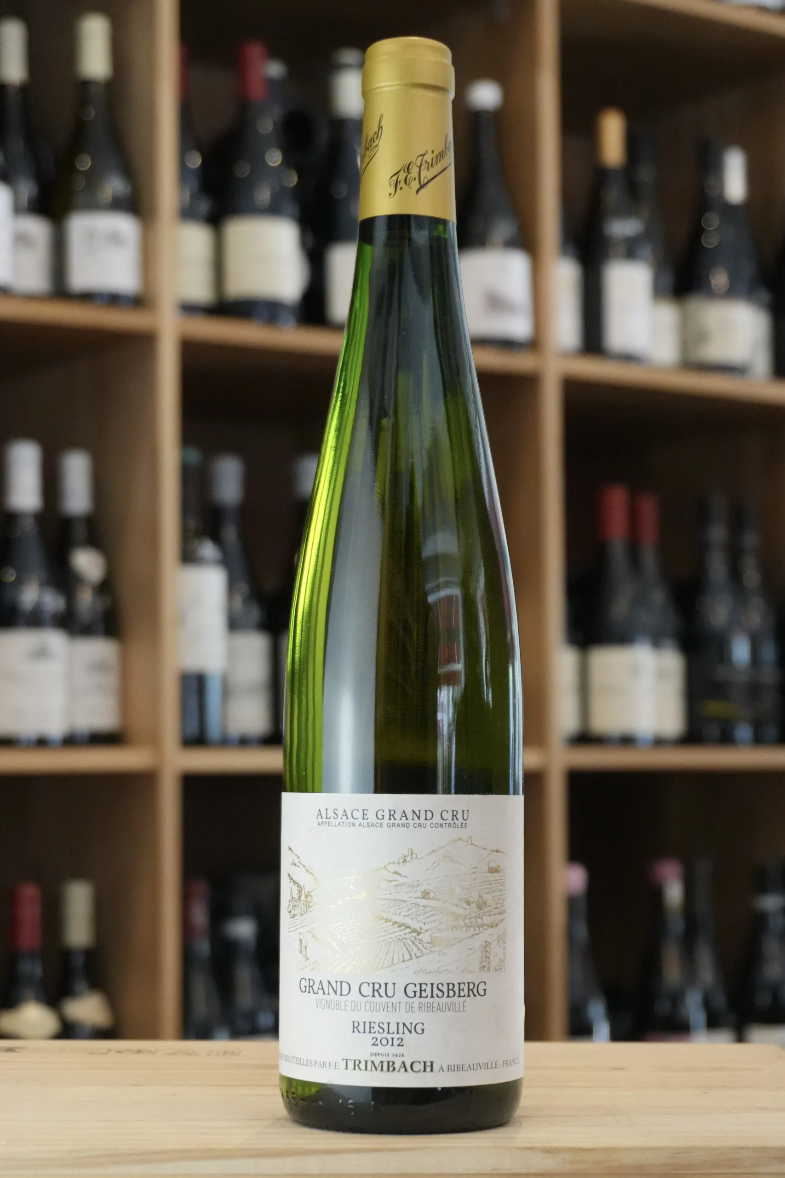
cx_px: 392
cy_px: 589
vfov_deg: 32.6
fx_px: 2011
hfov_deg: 22.1
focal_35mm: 62
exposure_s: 1/160
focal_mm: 41
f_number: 5.6
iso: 4000
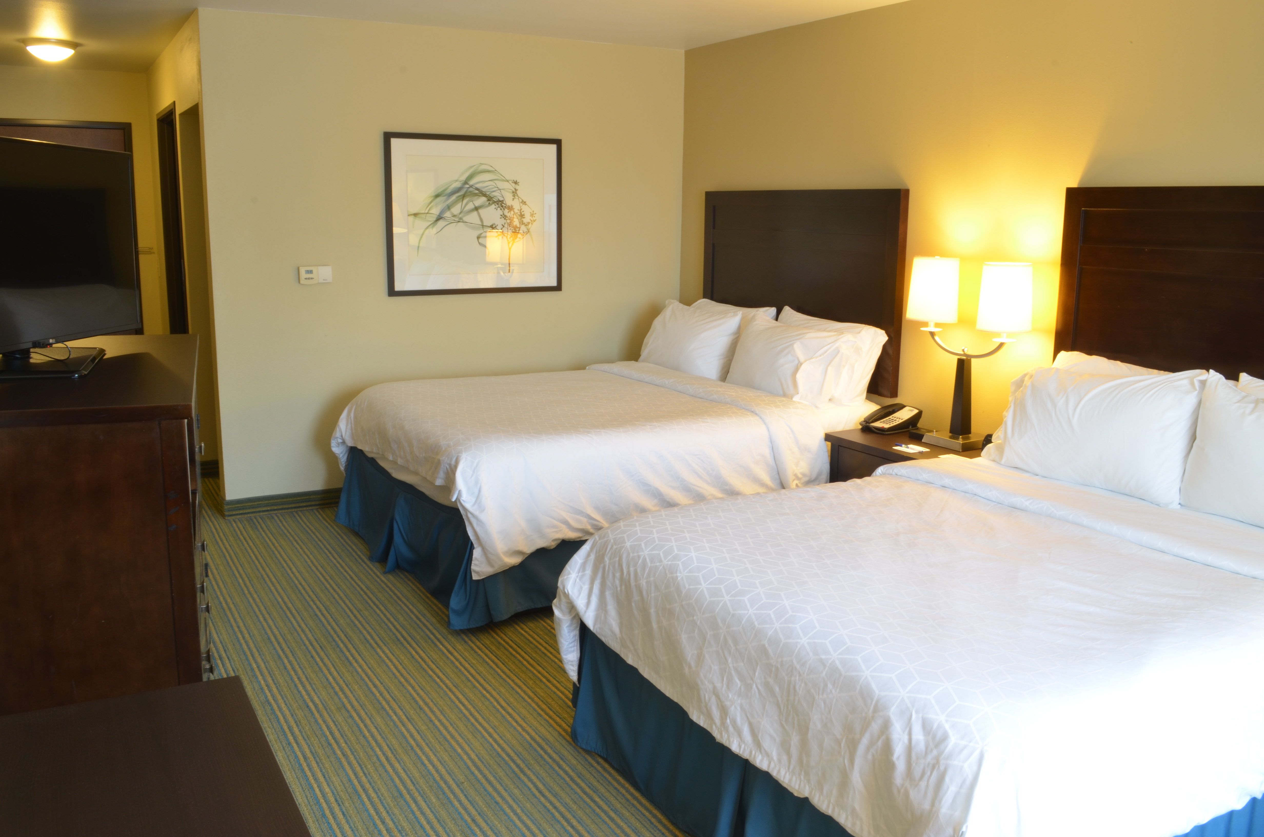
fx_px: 1051
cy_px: 418
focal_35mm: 30
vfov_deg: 43.4
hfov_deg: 62.0
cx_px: 632
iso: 100
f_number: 20
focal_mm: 20
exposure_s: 4
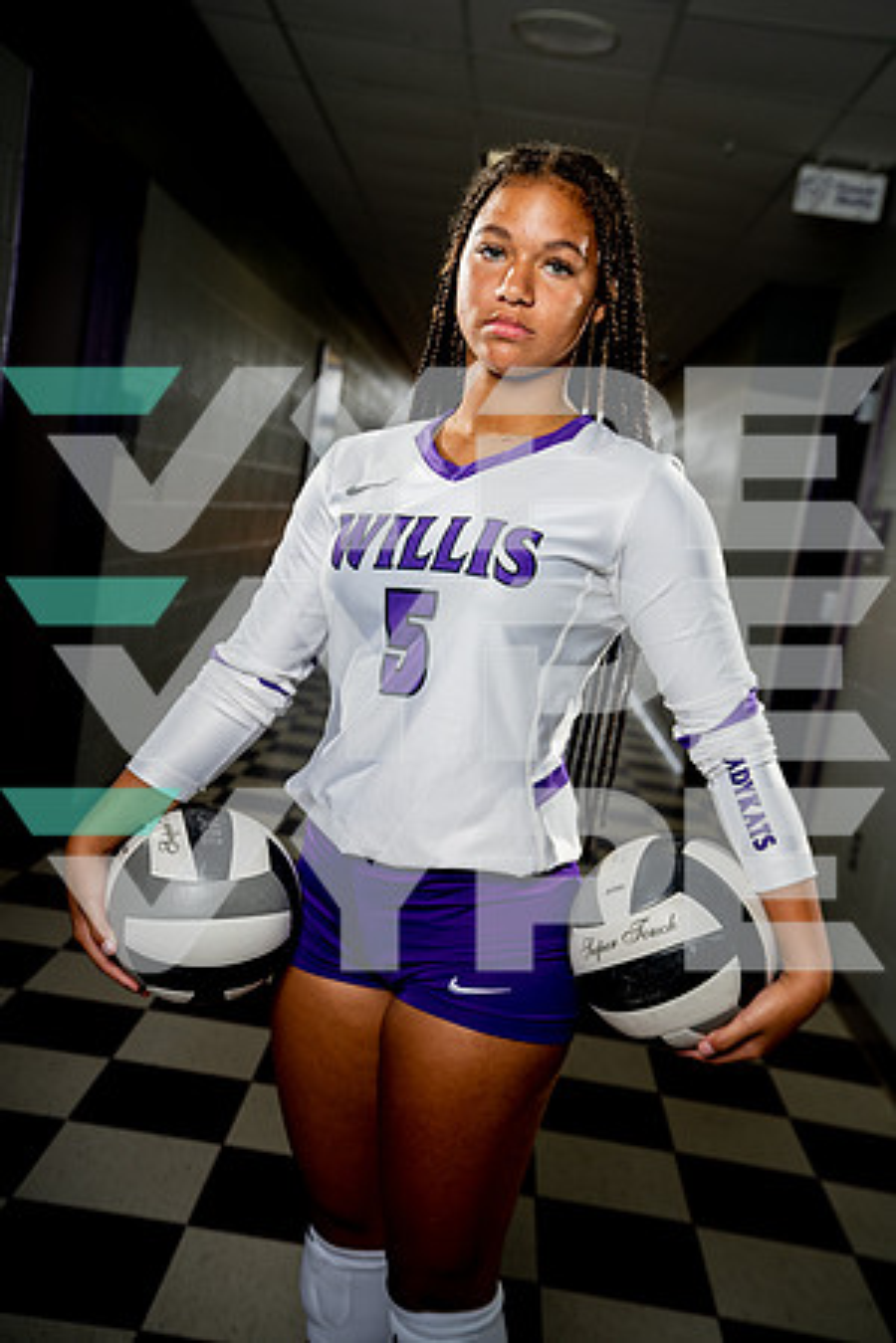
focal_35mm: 38
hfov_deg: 35.1
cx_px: 448
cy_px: 672
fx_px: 1419
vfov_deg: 50.7
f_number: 4
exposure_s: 1/250
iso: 200
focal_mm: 38
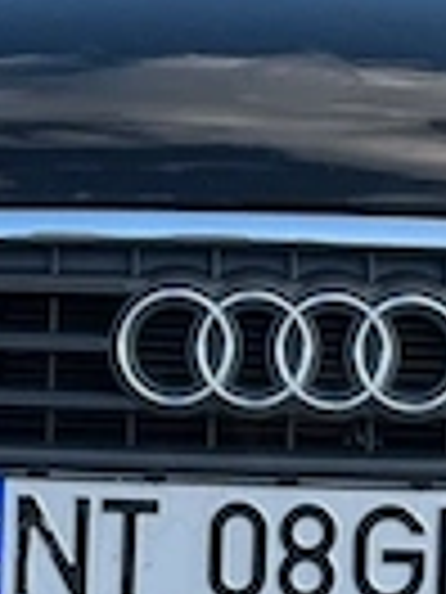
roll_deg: -1.0
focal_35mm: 158
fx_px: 2714
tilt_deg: -2.9
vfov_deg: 12.3
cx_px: 248
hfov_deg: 9.4
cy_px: -22
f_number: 1.6
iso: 50
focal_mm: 5.1
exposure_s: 1/959
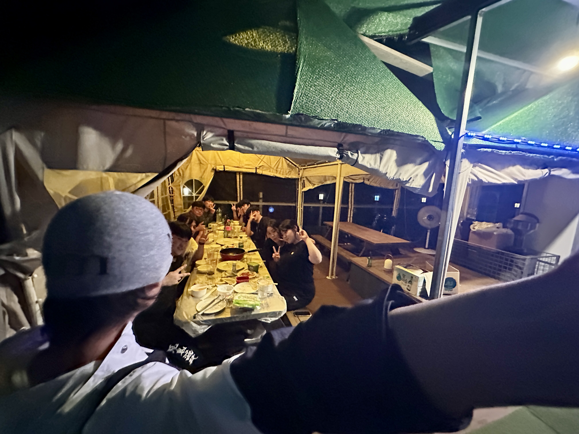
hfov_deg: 102.1
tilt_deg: -9.4
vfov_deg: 85.7
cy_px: 217
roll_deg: -1.8
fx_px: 234
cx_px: 290
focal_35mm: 14
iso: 2000
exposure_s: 1/30
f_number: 2.2
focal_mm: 2.22
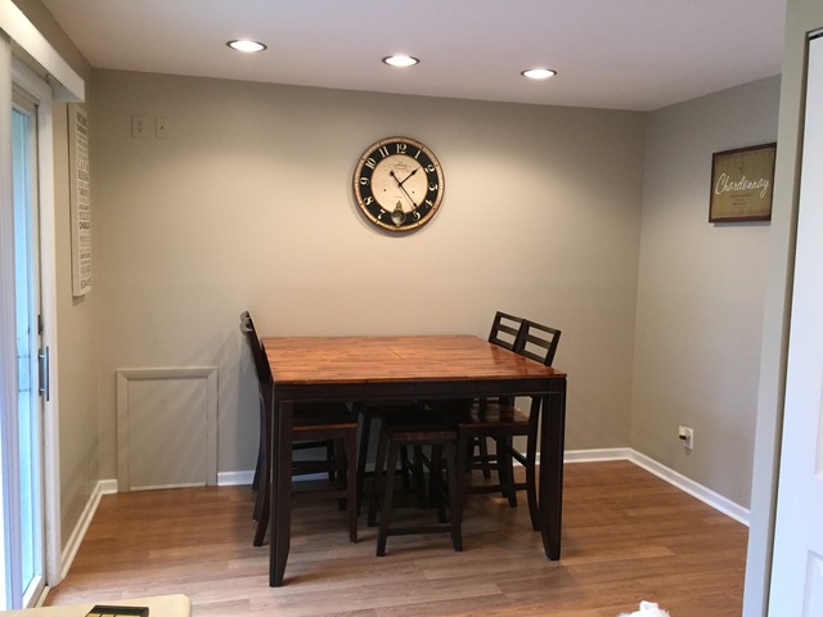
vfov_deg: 48.2
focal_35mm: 29
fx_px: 689
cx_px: 412
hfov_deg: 61.7
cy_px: 308
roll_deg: -1.8
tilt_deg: -6.0
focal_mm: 4.15
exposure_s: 1/30
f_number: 2.2
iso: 200
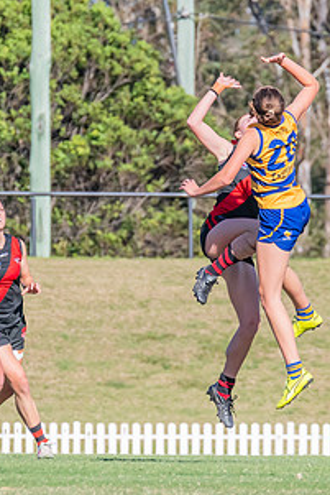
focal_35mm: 1002
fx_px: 13761
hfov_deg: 1.4
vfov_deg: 2.1
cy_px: 219
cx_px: 240
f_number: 11
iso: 800
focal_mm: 380
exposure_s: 1/1250
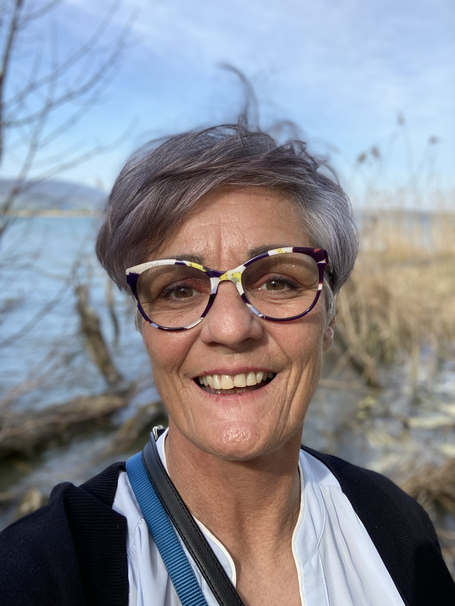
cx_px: 228
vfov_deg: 56.8
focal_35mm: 32
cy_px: 303
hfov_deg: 44.2
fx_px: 560
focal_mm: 2.87
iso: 20
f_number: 2.2
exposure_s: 1/193
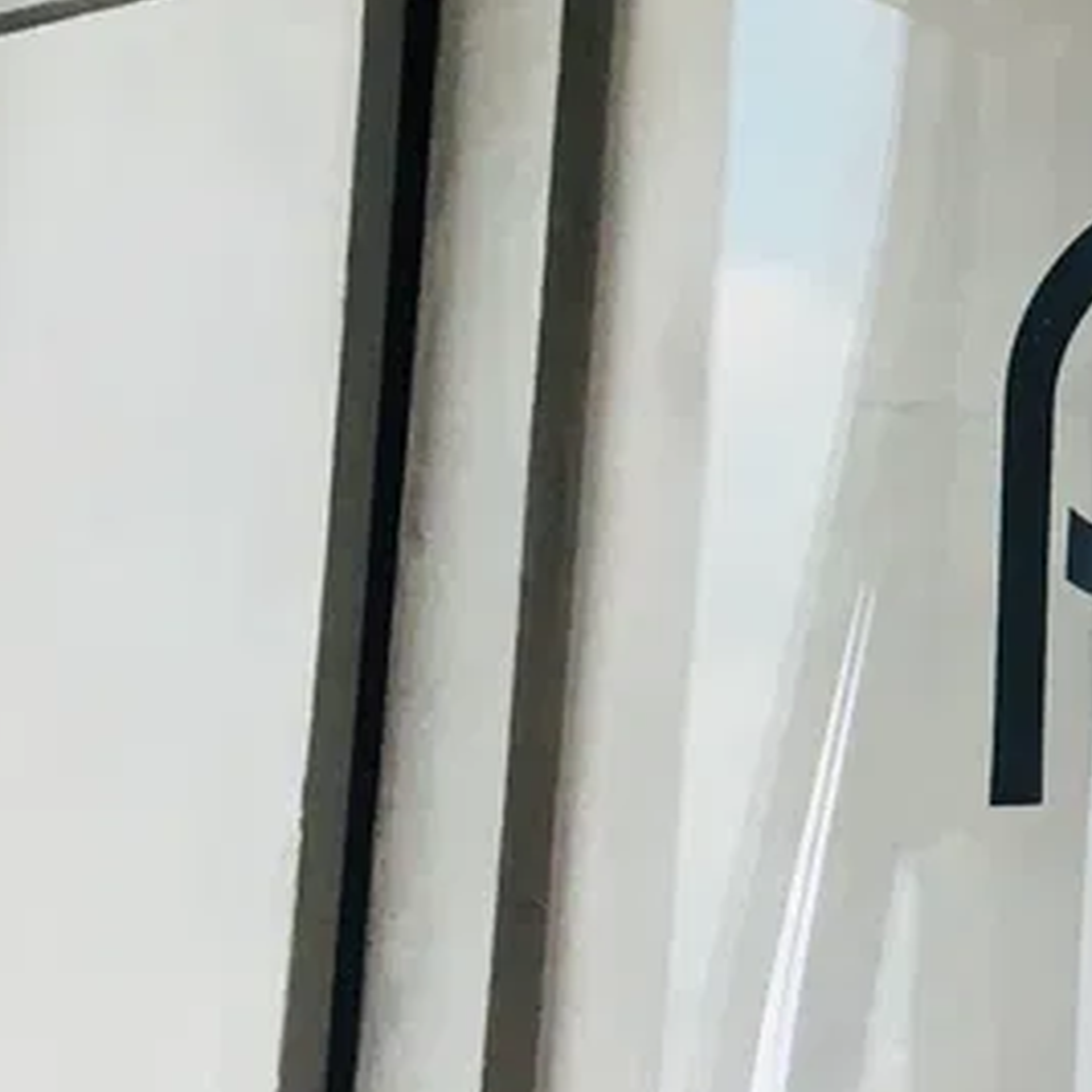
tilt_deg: +8.3
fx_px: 4390
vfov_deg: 14.2
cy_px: 646
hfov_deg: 12.5
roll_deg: -1.4
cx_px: 2151
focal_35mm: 123
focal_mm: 4.15
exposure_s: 1/40
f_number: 2.2
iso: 25
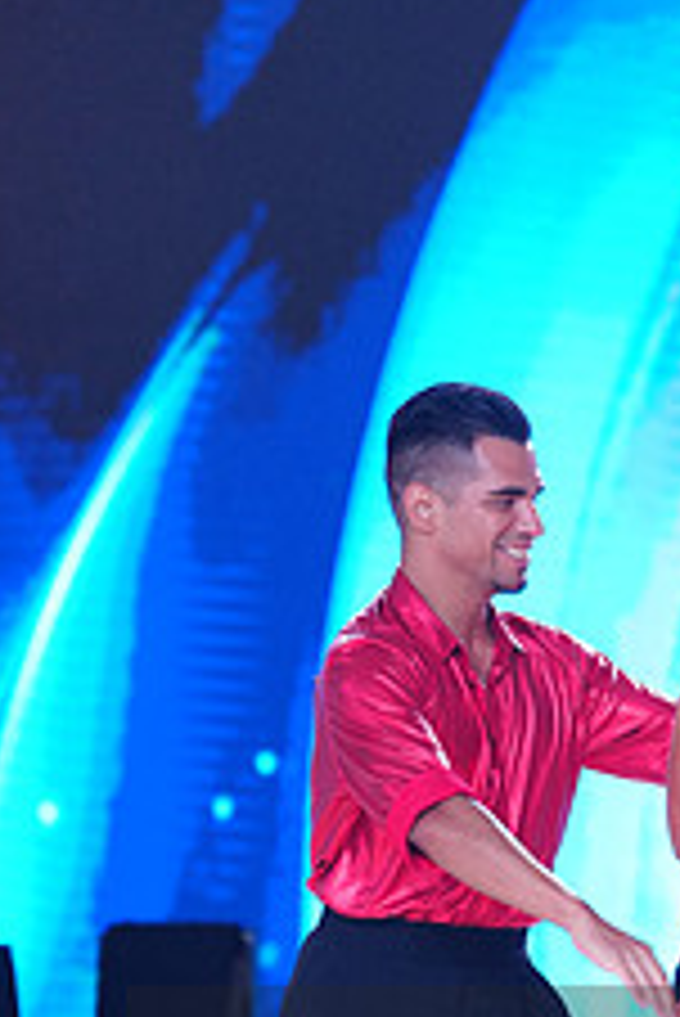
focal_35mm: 329
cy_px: 1138
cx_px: 750
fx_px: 9307
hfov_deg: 4.2
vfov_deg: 6.2
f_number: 2.8
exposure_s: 1/640
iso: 1600
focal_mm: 128
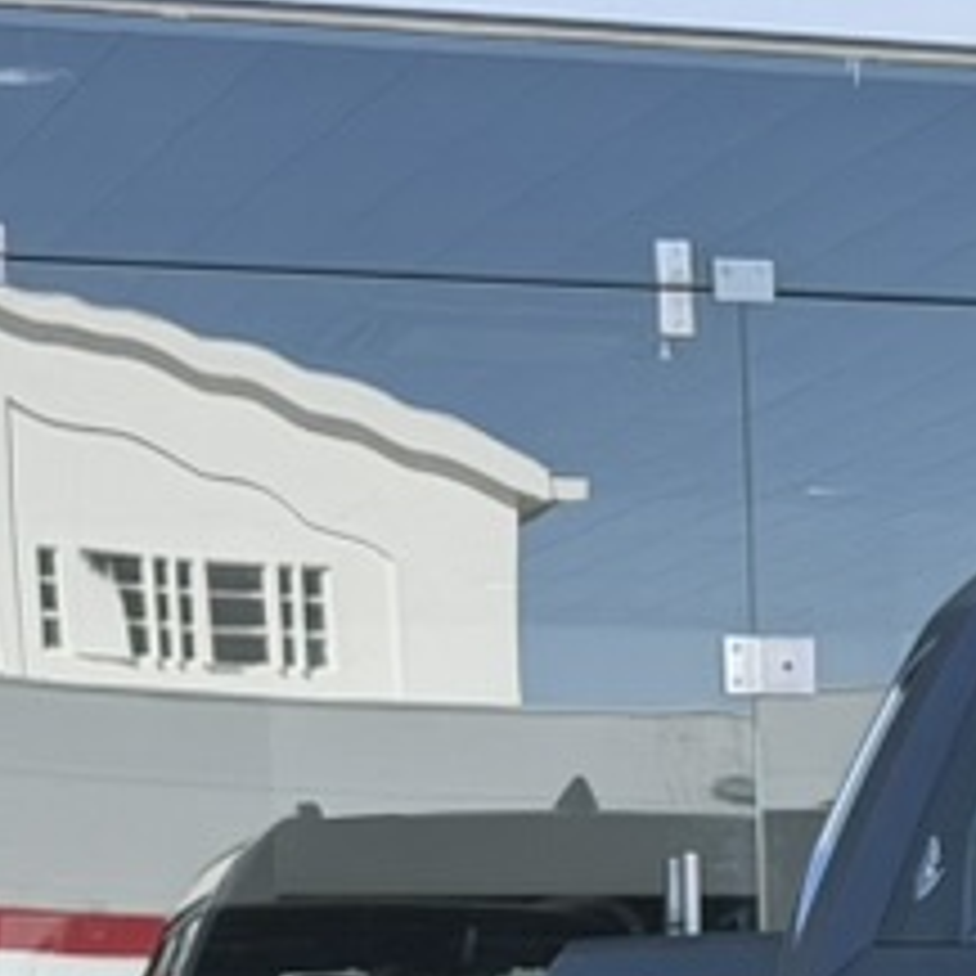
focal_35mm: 200
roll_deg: +1.7
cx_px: 2285
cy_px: 1075
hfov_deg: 8.1
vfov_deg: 8.7
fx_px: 6380
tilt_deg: +1.2
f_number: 1.78
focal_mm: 6.76
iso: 100
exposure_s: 1/1484
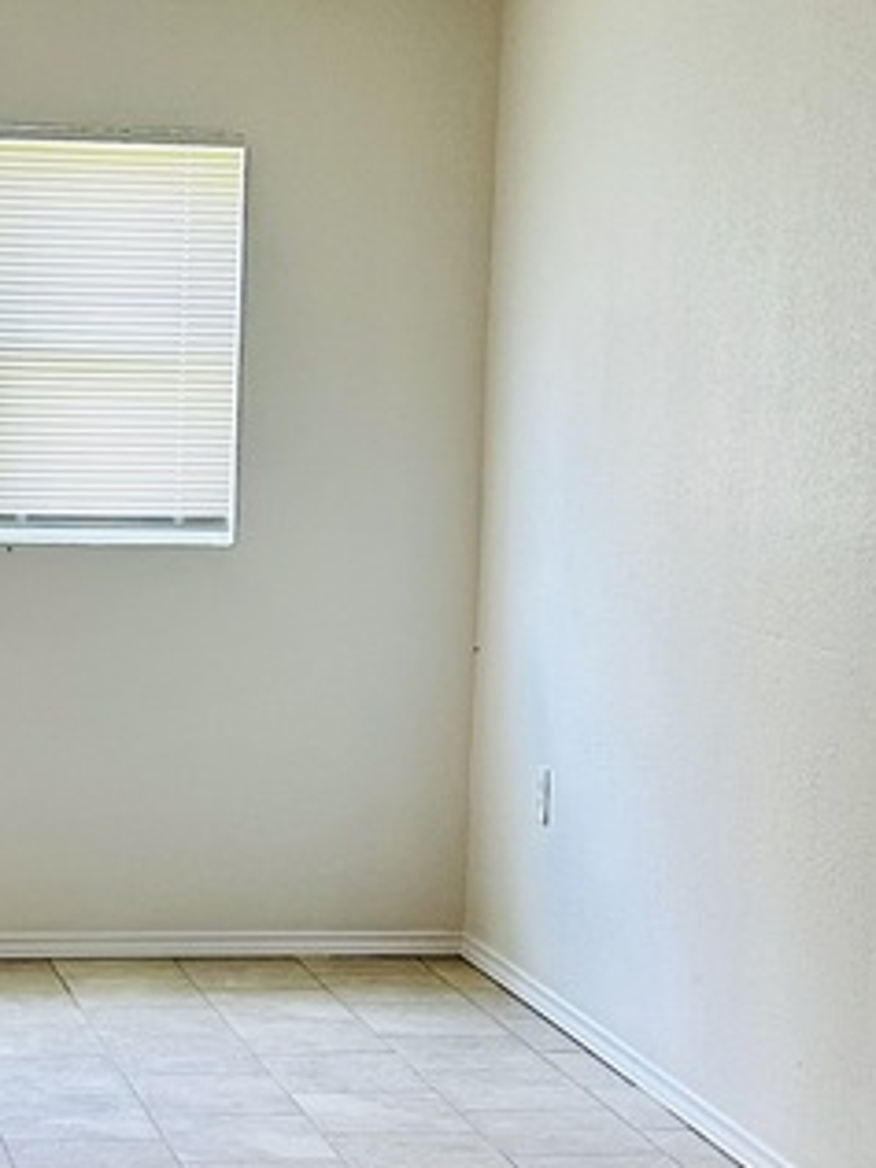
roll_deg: -2.8
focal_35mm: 82
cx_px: 70
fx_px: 2767
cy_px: 691
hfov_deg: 17.7
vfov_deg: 23.8
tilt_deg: -6.2
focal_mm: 6.86
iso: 250
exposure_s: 1/77
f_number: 1.78
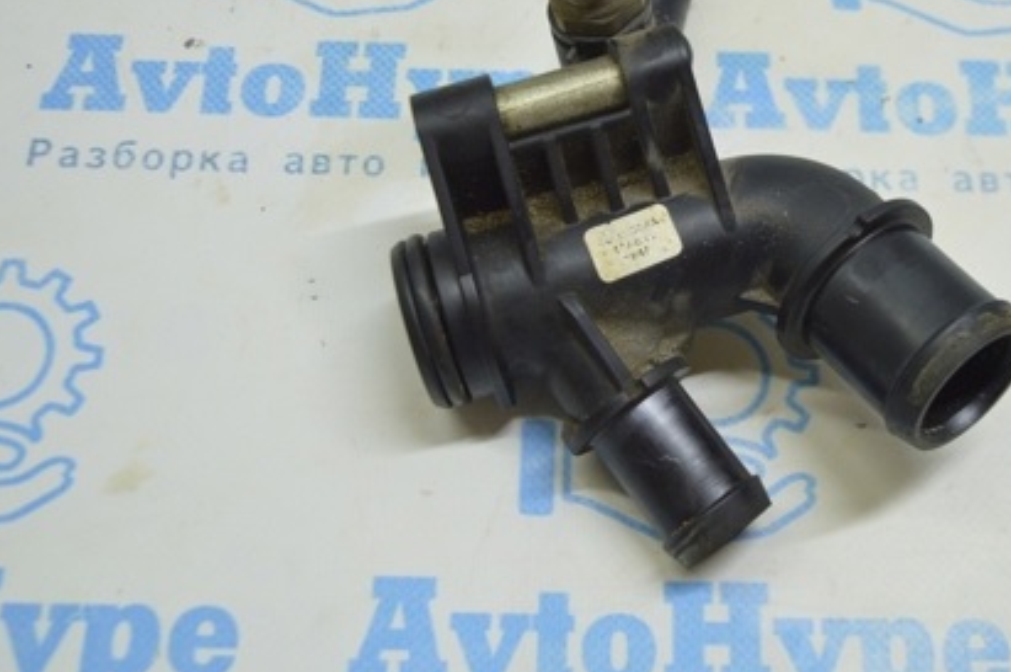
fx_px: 1571
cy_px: 233
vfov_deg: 24.0
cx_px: 610
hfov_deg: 35.5
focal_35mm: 56
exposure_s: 1/60
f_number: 4
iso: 400
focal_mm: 24
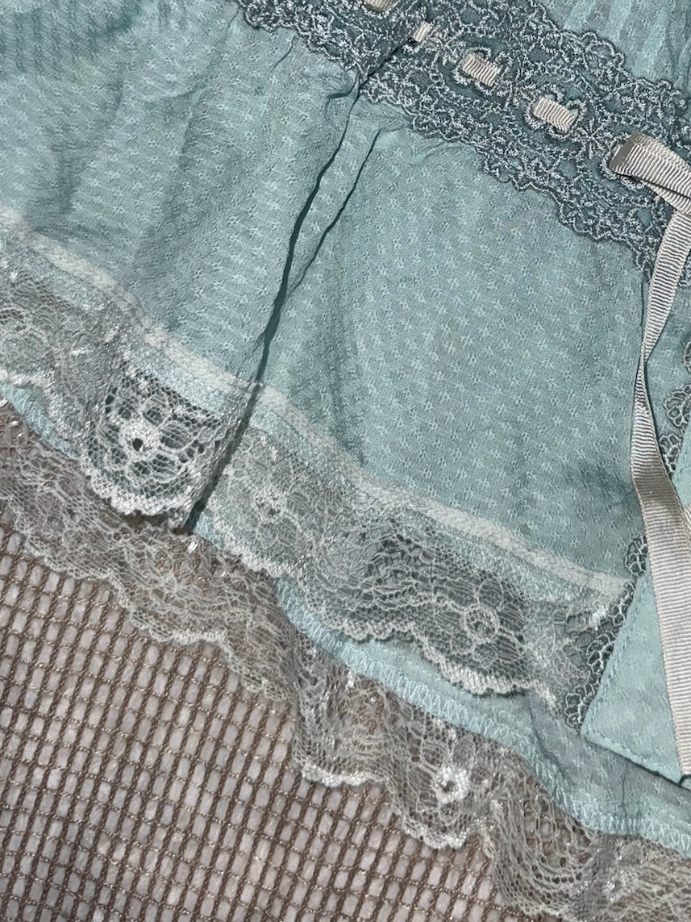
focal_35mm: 43
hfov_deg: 33.2
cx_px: 486
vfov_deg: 42.2
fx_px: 1145
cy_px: 207
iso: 50
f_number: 1.78
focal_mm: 6.76
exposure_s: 1/82
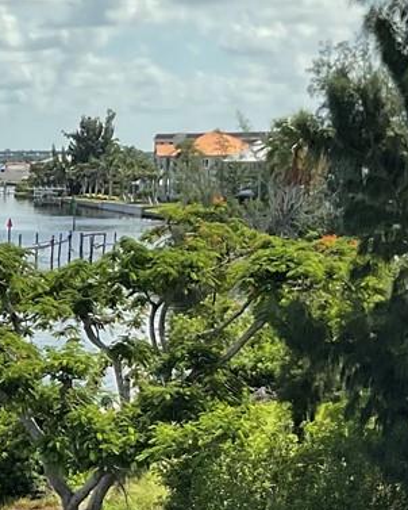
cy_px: 614
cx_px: -205
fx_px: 1810
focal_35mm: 120
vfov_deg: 15.4
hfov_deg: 12.2
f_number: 1.8
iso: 16
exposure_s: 1/1675
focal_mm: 3
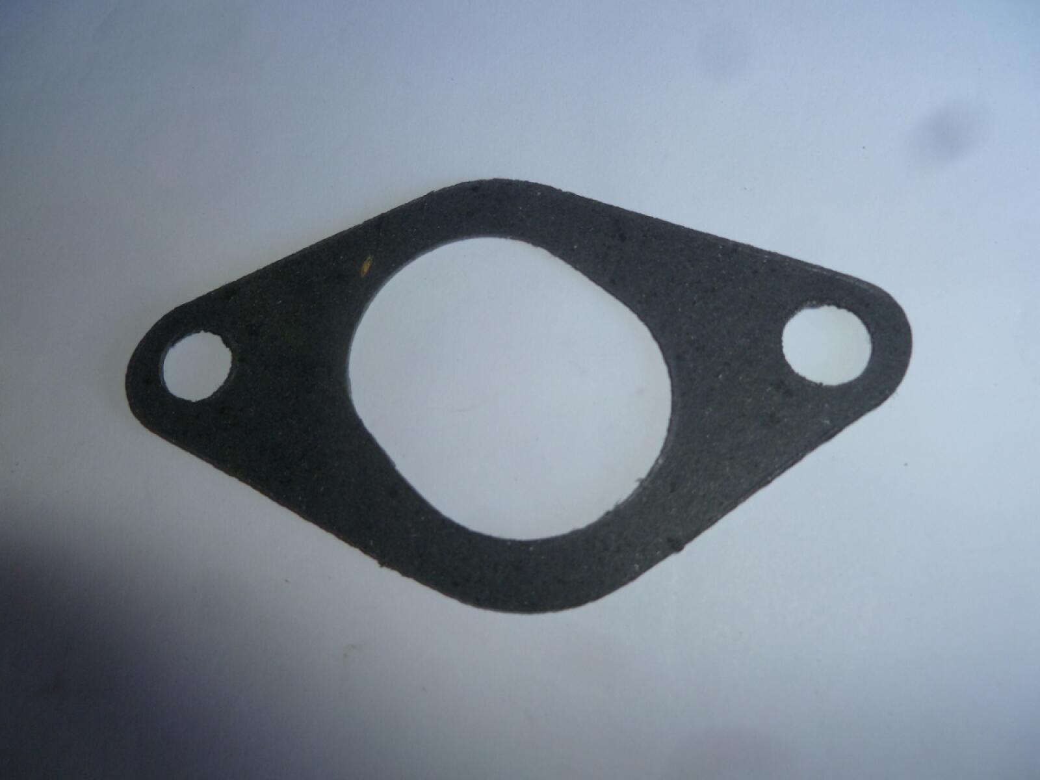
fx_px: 841
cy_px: 390
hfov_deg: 63.4
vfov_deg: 49.7
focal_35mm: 28
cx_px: 520
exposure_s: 1/30
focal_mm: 5
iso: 100
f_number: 3.3
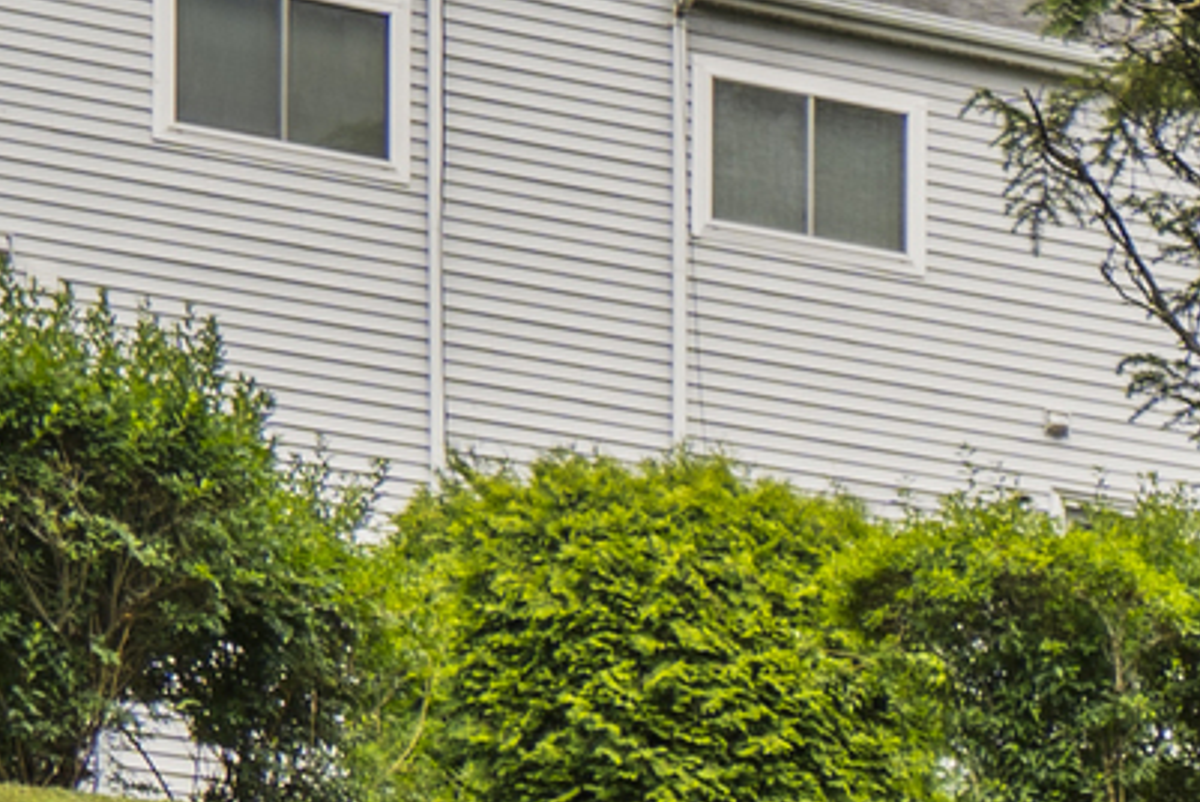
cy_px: 2110
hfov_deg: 7.7
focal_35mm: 222
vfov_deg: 5.9
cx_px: 3908
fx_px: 7405
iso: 100
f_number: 4.5
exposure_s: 1/80
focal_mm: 29
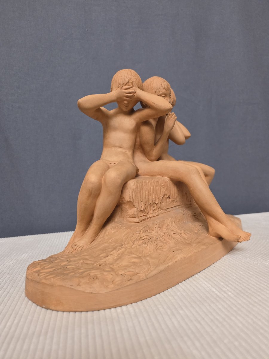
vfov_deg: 73.9
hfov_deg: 58.9
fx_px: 238
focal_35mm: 23
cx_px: 134
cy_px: 180
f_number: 1.7
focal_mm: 6.3
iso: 640
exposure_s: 1/100
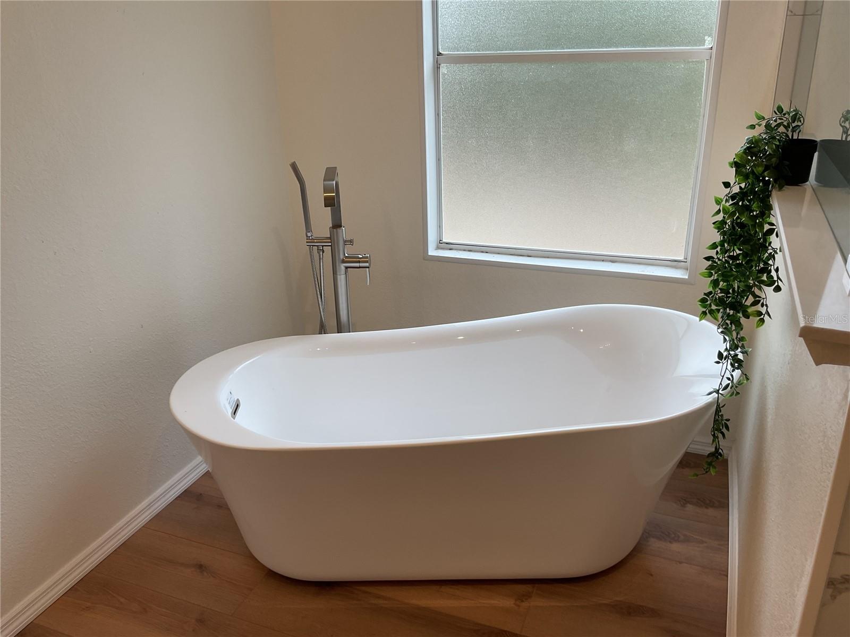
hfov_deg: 61.7
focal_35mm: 29
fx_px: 712
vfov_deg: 48.2
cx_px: 425
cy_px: 318
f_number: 1.8
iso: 20
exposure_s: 1/120
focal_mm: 3
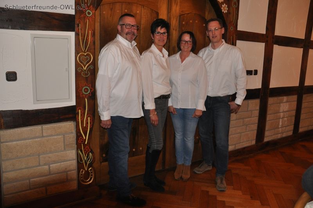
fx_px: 273
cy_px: 104
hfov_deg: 59.6
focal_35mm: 32
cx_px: 156
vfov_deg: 41.6
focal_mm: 21
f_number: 3.8
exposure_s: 1/60
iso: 800
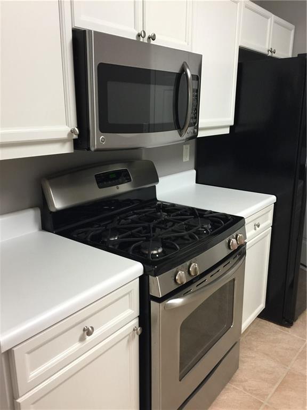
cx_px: 154
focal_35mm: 29
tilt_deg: -15.9
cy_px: 205
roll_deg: +0.2
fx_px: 343
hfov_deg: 48.2
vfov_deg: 61.7
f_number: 2.2
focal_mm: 4.15
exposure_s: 1/15
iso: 100
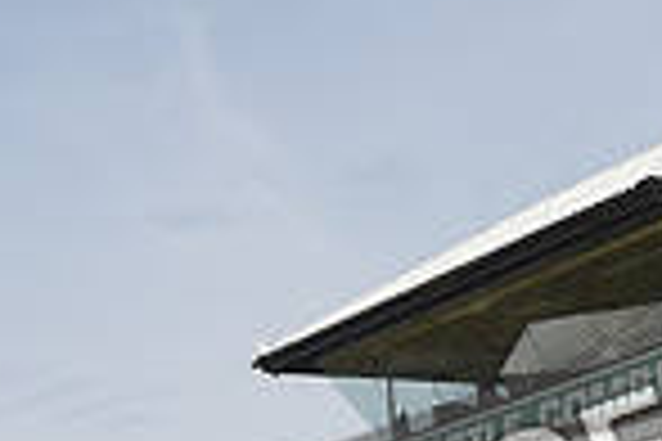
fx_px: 2611
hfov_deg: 14.2
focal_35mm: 142
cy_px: 583
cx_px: 657
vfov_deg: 9.5
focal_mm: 36
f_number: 5
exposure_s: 1/1000
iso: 320
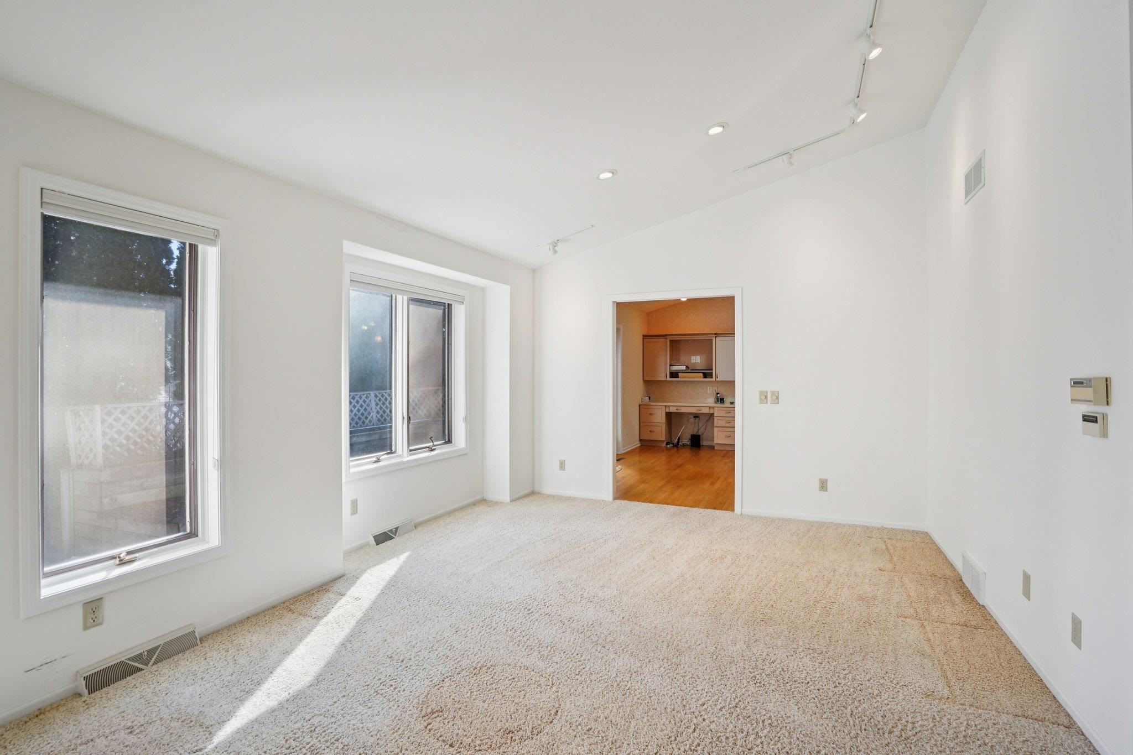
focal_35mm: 16
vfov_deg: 73.7
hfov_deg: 96.7
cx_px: 566
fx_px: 503
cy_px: 378
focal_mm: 16
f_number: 8
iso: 320
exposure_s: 1/80
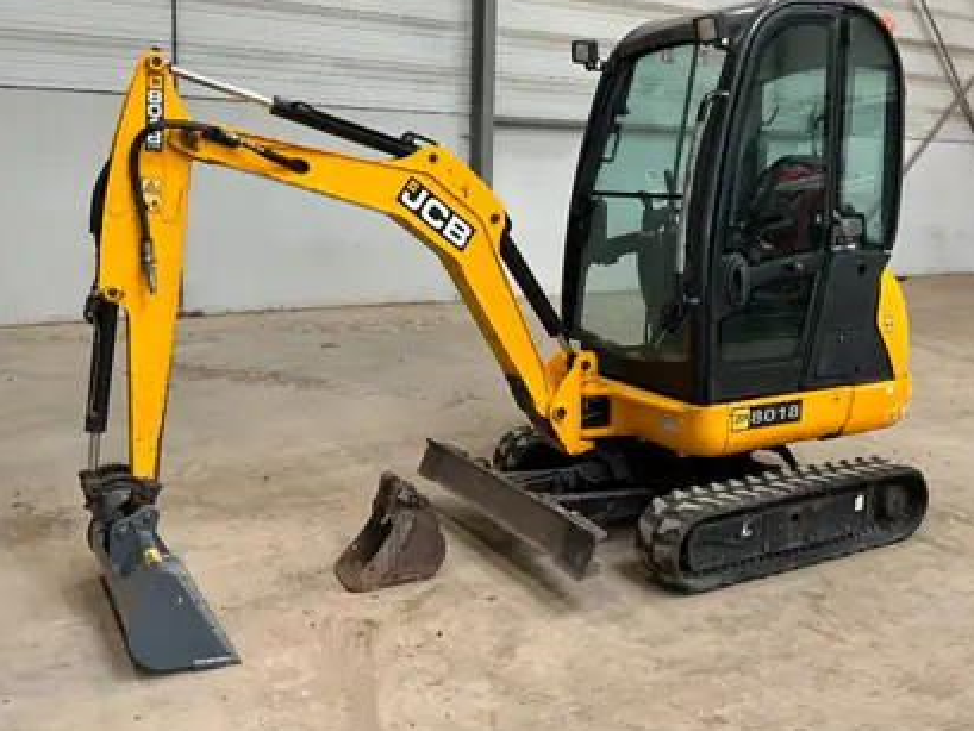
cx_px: 493
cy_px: 314
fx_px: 957
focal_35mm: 34
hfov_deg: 53.9
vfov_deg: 41.7
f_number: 1.8
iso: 125
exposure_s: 1/60
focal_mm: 3
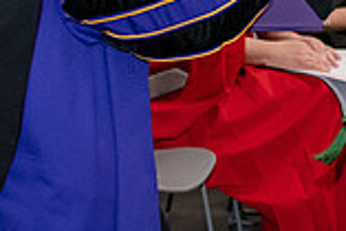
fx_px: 2492
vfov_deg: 5.3
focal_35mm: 259
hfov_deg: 7.9
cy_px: -153
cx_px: 238
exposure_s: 1/200
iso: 2500
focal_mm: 70
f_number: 5
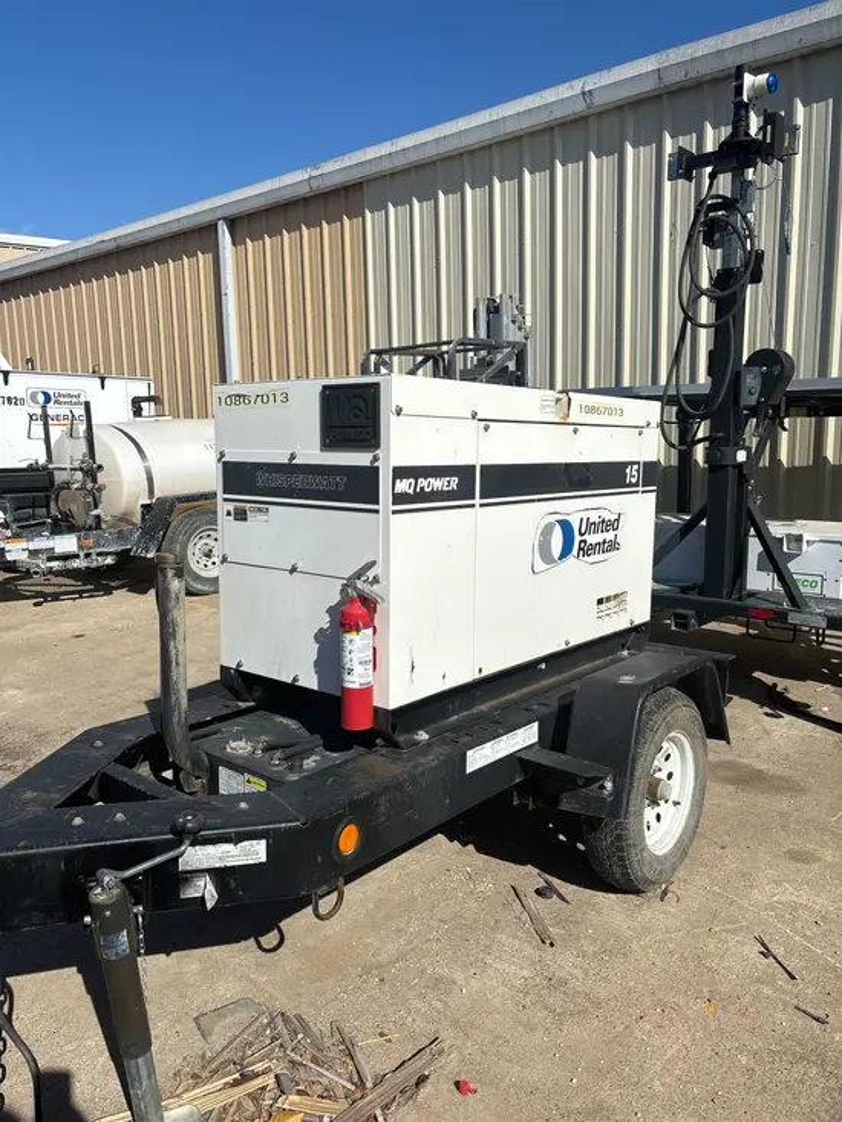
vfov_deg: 67.3
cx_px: 421
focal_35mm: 26
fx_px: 843
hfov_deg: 53.1
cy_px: 561
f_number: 1.6
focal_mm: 5.96
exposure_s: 1/7194
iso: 50
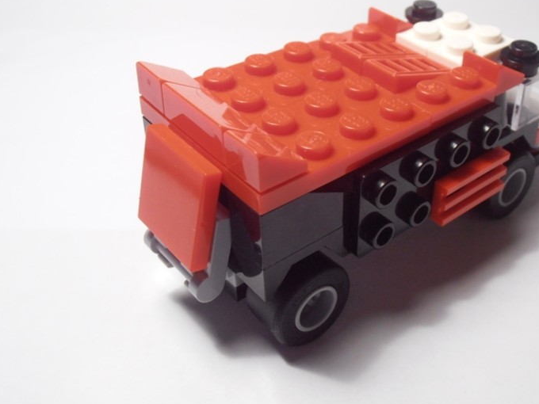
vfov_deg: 29.6
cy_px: 168
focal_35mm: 49
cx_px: 341
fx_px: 763
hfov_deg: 38.6
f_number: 3.9
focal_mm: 6.61
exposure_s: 1/40
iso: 125
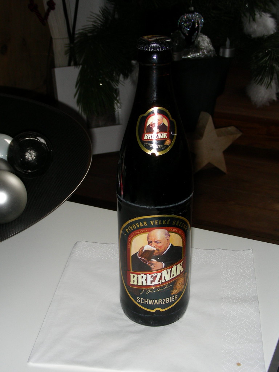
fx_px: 570
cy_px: 186
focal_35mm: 53
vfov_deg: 36.2
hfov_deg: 27.5
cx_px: 140
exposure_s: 1/60.1
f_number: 3.5
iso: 50
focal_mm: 8.8
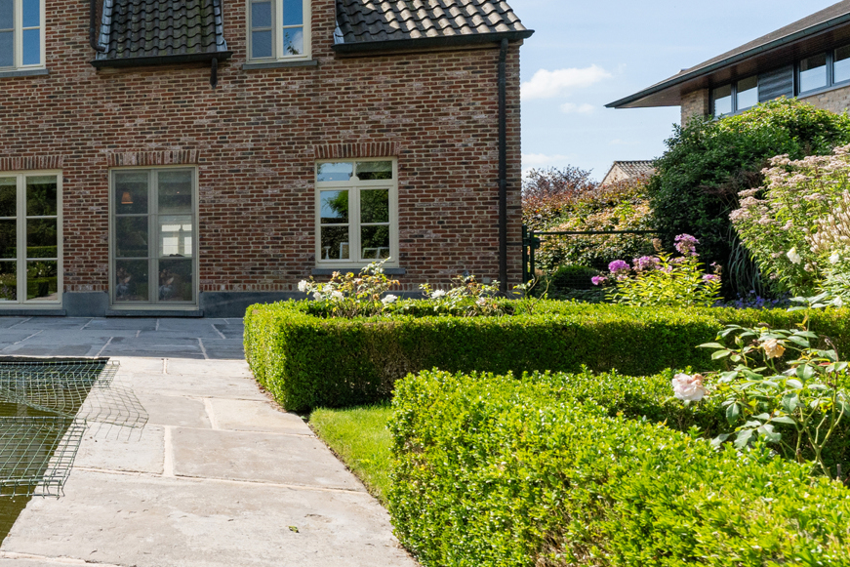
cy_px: 227
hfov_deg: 47.7
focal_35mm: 32
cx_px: -23
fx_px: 747
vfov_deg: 41.4
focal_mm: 15.3
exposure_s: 1/800
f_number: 11
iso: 800
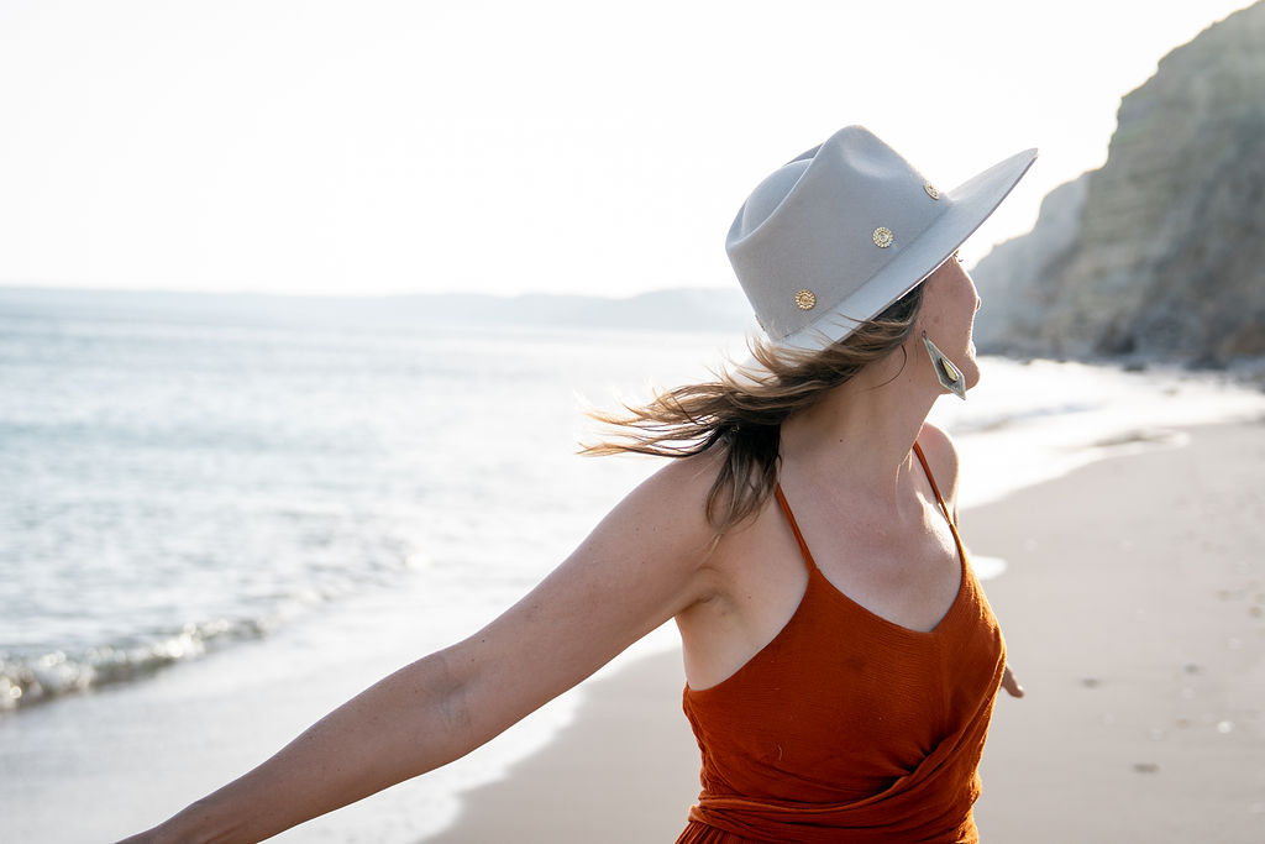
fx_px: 2180
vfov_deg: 21.9
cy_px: 359
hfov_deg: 32.3
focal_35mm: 62
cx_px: 727
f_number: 2.8
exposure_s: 1/1000
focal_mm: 36
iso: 250
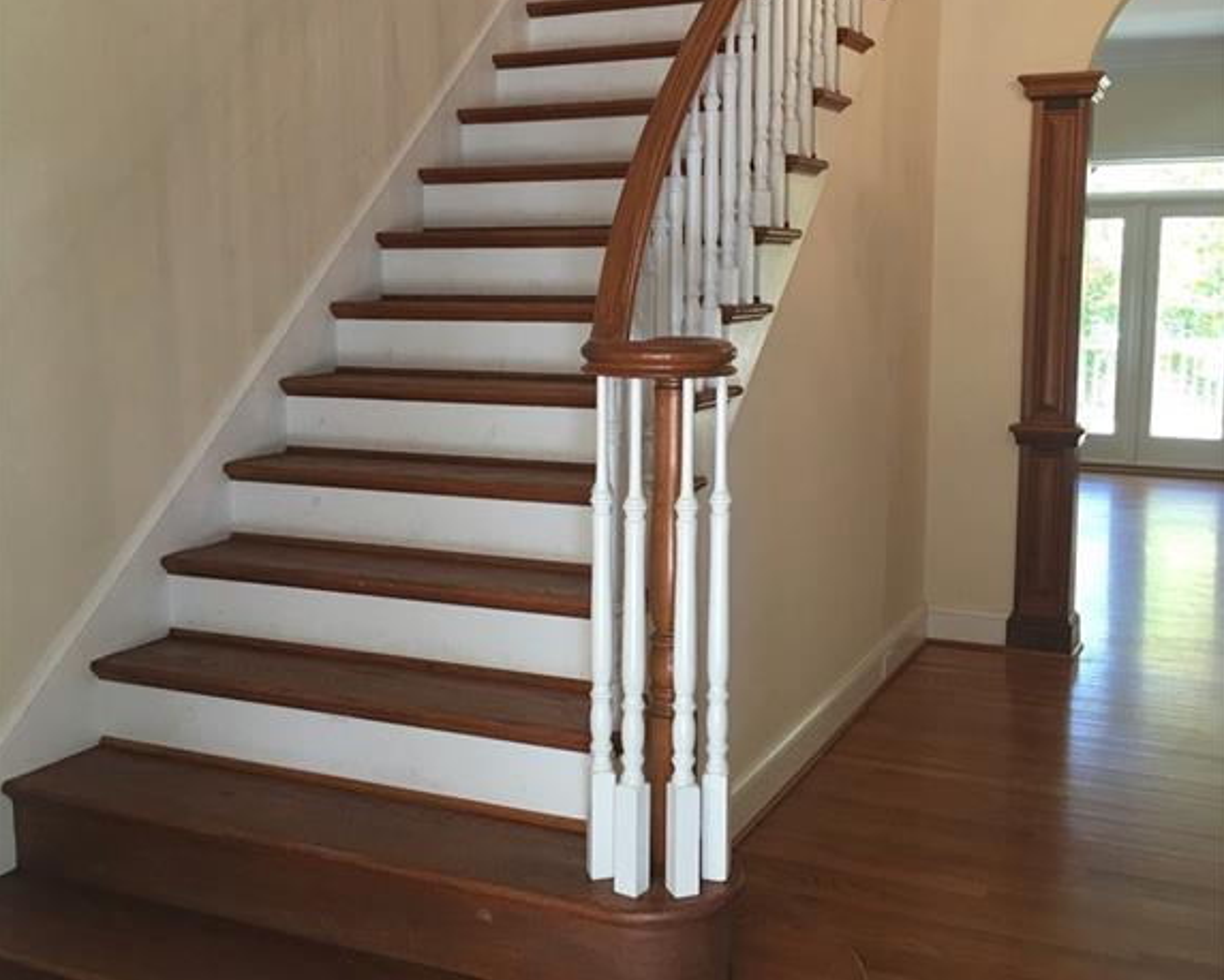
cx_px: 612
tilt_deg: -5.8
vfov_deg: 39.1
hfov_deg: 47.9
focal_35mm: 38
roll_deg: -0.7
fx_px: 1377
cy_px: 432
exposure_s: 1/15
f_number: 2.2
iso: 40
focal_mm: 4.15
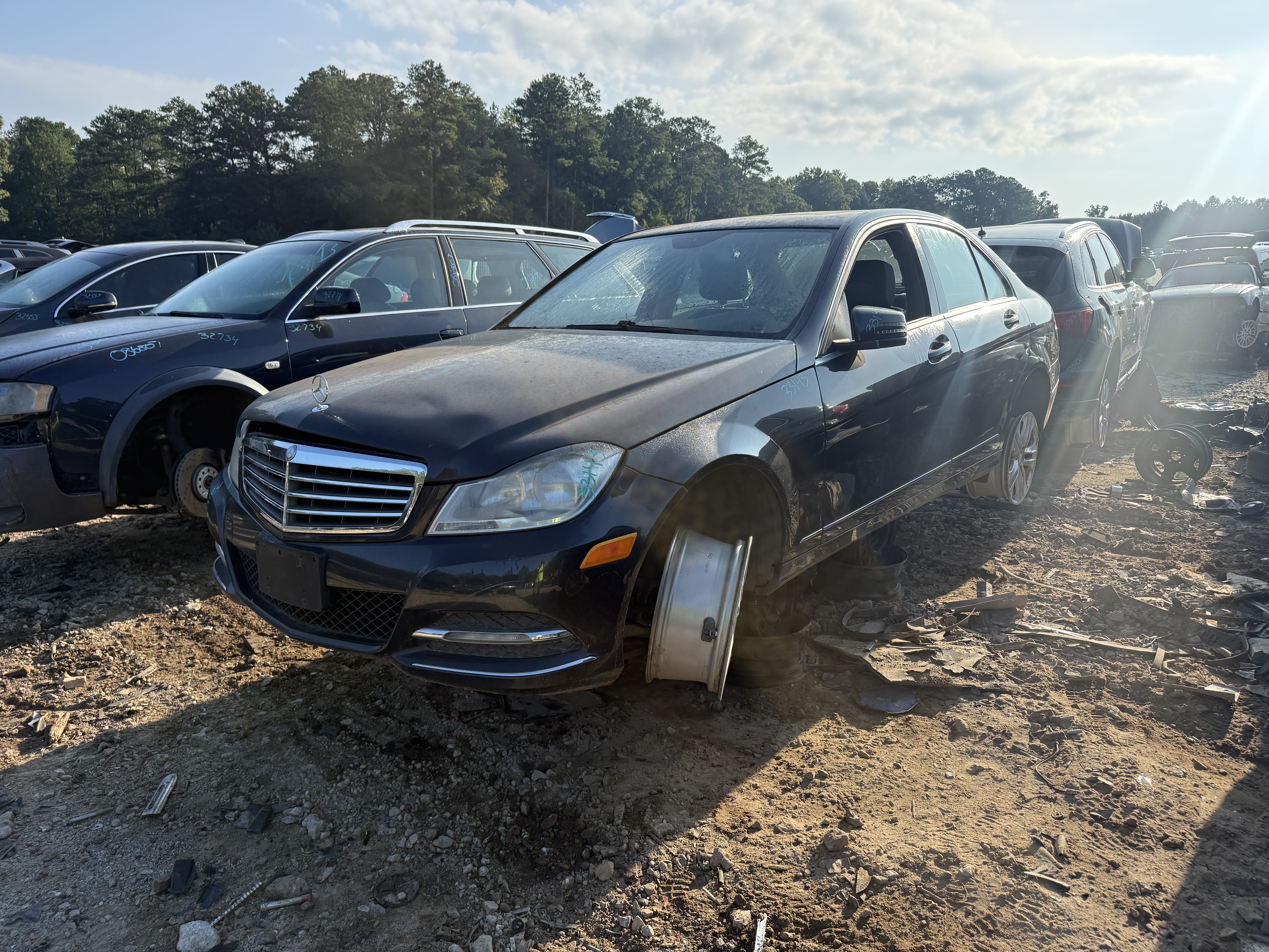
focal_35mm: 24
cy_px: 476
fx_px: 880
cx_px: 634
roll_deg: -2.4
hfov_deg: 71.6
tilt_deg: -12.3
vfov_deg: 56.8
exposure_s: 1/2611
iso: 100
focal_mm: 6.76
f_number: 1.78
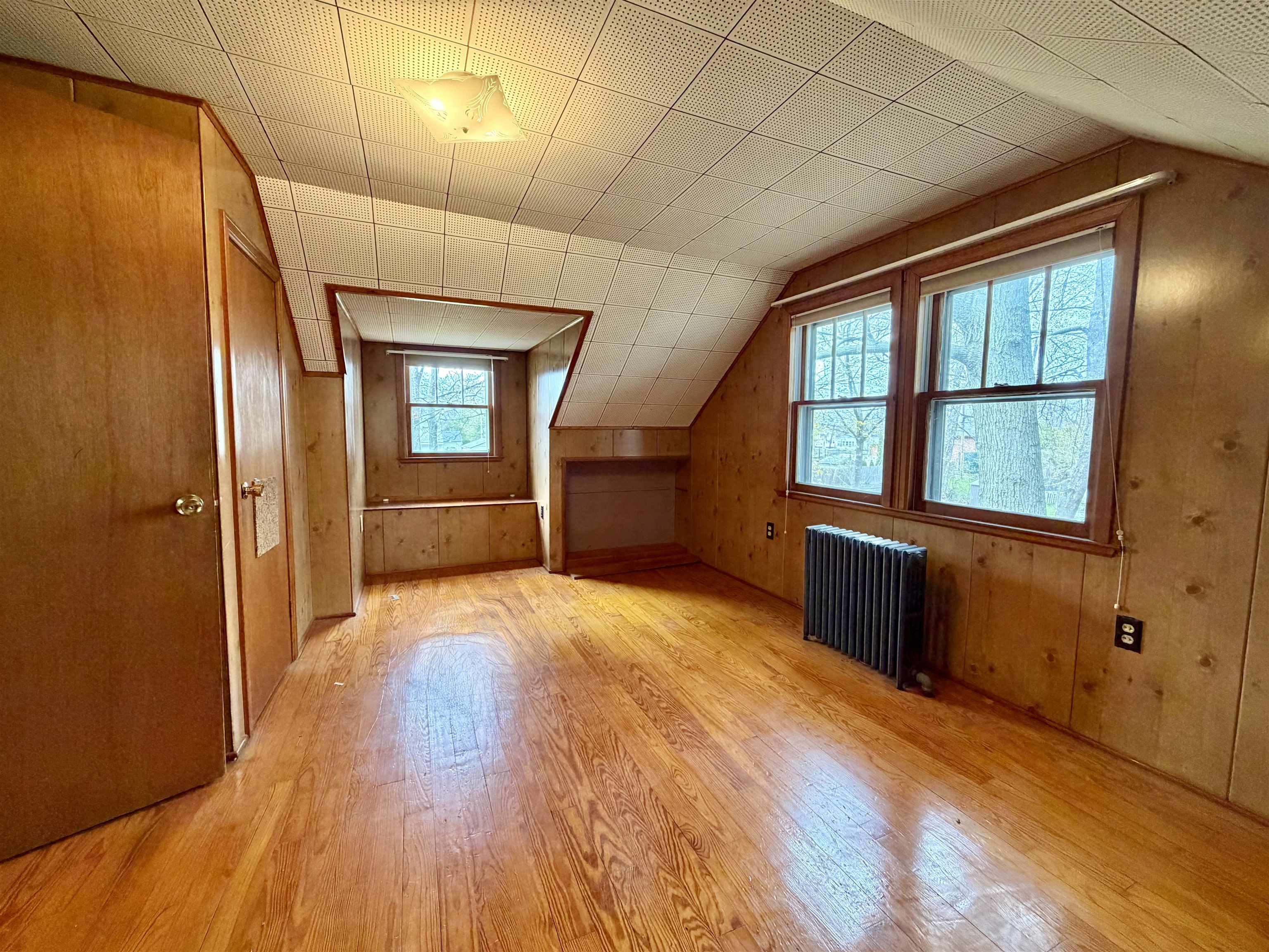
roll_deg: -0.7
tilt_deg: -4.5
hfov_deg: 102.1
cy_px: 476
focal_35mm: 14
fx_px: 513
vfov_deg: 85.7
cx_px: 634
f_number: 2.2
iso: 320
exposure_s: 1/60
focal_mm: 2.22
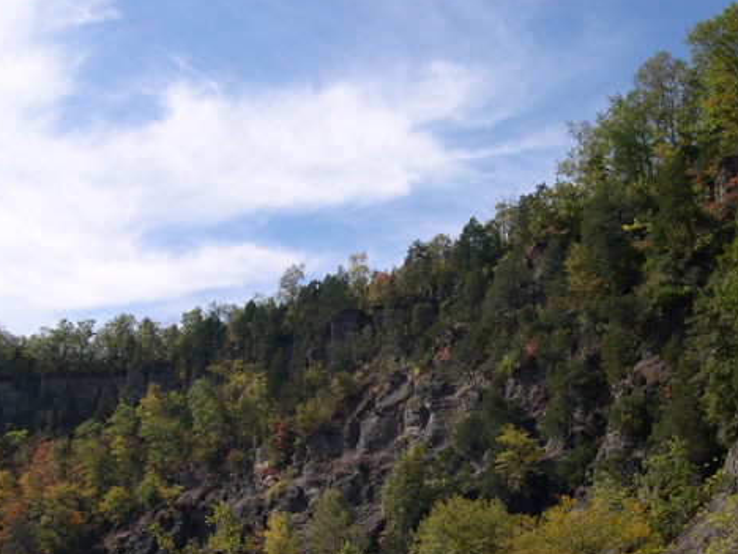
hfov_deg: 36.8
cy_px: 347
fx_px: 1109
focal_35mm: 52
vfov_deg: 27.9
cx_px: 369
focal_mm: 8
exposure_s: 1/179
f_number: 7.6
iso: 100
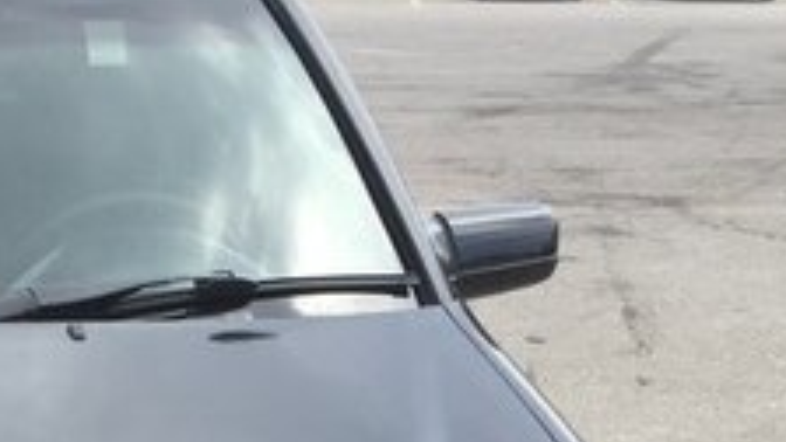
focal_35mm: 93
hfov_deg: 21.7
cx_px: -88
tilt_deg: -24.3
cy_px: 749
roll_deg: -0.5
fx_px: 1938
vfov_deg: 12.1
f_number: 2.2
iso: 32
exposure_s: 1/791
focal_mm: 4.15
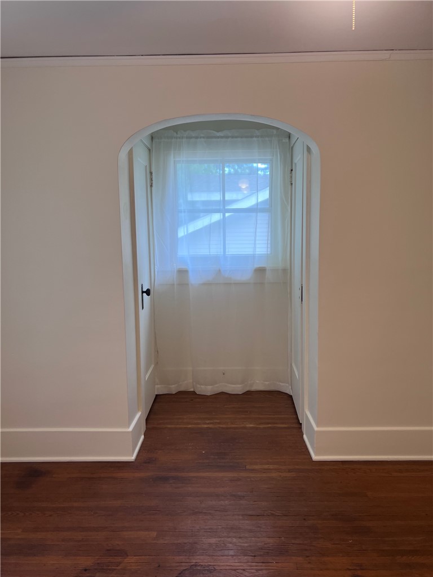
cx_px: 216
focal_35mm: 26
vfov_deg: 67.3
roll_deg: -0.2
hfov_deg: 53.1
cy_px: 288
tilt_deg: -8.3
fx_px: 434
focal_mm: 5.7
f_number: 1.5
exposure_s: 1/60
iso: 64
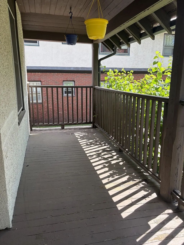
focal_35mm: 26
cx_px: 92
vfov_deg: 67.3
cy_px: 122
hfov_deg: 53.1
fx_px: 184
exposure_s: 1/548
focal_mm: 5.96
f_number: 1.6
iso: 50
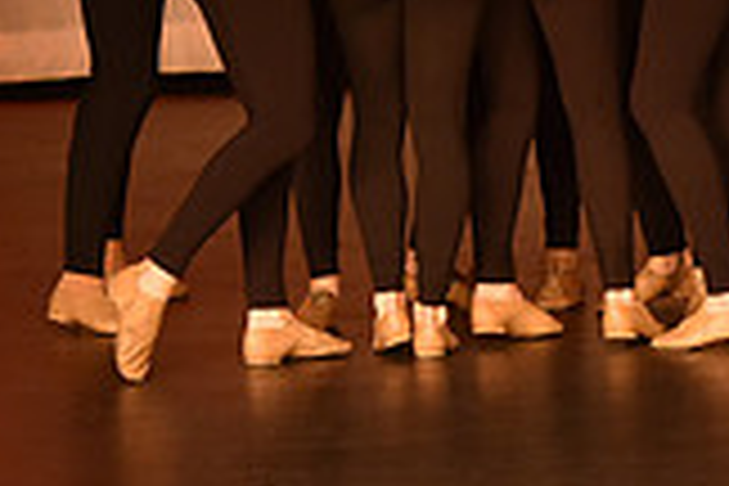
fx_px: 9800
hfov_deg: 4.3
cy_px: -250
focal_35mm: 484
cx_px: 464
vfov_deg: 2.8
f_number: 4.5
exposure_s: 1/250
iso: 2000
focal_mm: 135
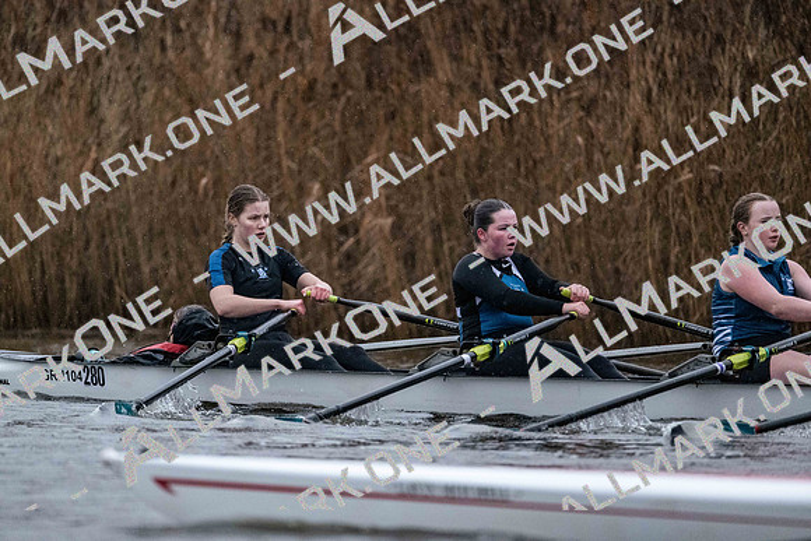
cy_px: 270
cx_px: 406
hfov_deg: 5.2
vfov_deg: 3.4
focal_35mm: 400
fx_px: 9013
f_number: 4.5
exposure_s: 1/1600
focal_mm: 400
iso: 9000
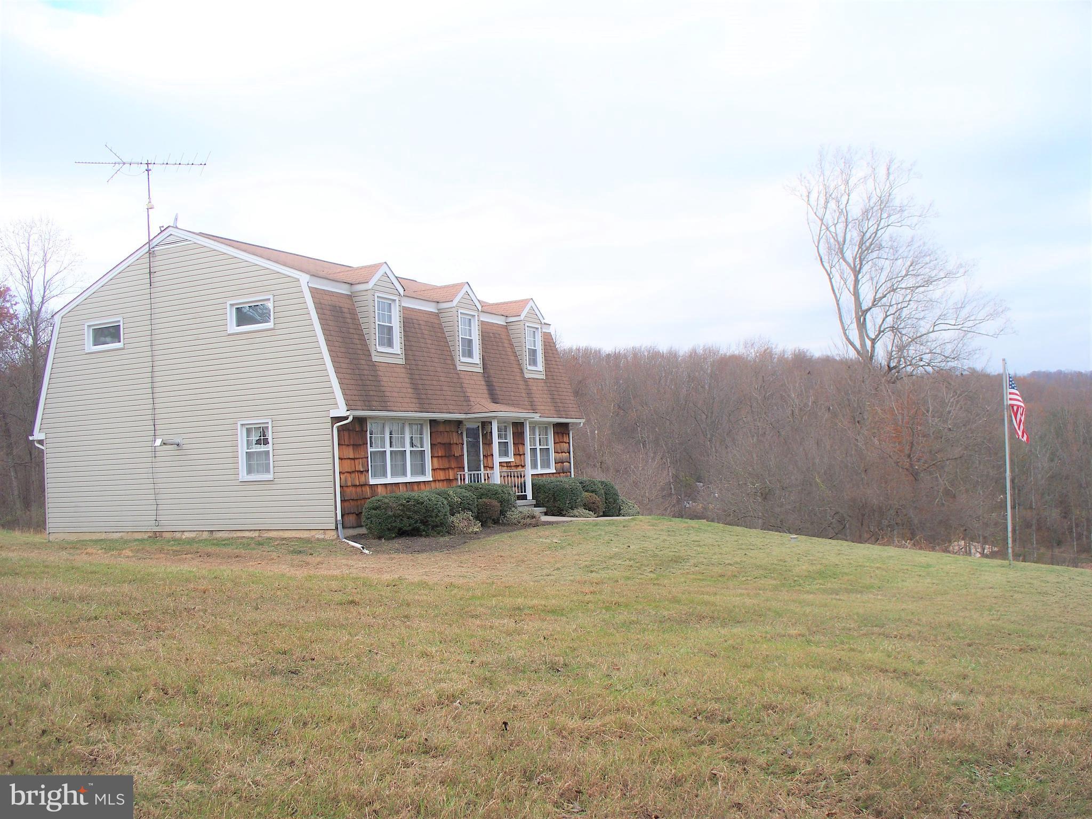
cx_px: 546
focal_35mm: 36
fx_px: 1136
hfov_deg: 51.4
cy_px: 410
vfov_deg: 39.7
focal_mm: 7.54
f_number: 2.8
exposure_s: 1/250
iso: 64
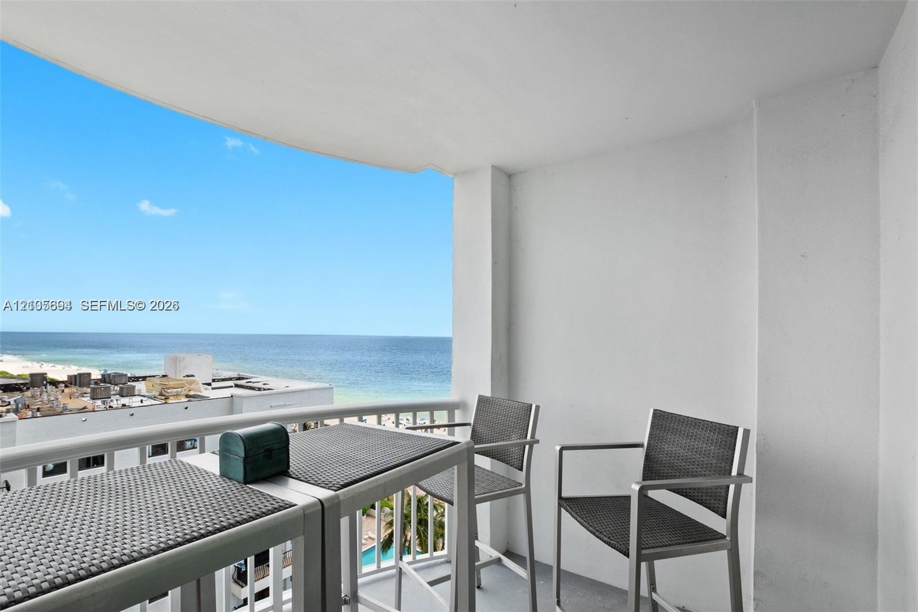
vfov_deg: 77.3
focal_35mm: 15
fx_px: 382
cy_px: 306
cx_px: 459
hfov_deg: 100.4
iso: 200
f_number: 8
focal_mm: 10
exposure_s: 1/125
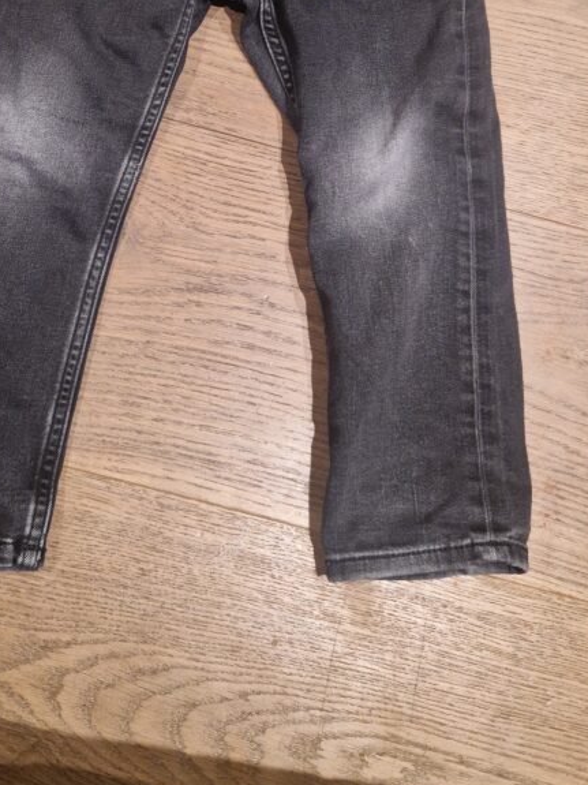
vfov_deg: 44.7
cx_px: 194
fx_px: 906
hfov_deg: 35.6
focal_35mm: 40
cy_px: 168
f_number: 1.8
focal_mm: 5.4
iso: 500
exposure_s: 1/50
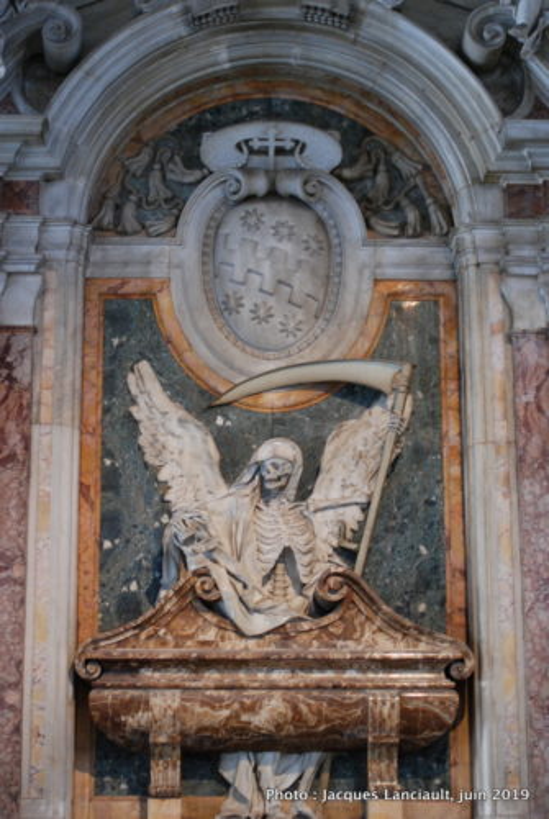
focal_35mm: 75
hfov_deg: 18.2
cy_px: 410
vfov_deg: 27.0
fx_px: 1710
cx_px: 274
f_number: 2.2
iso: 800
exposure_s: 1/13
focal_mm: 50
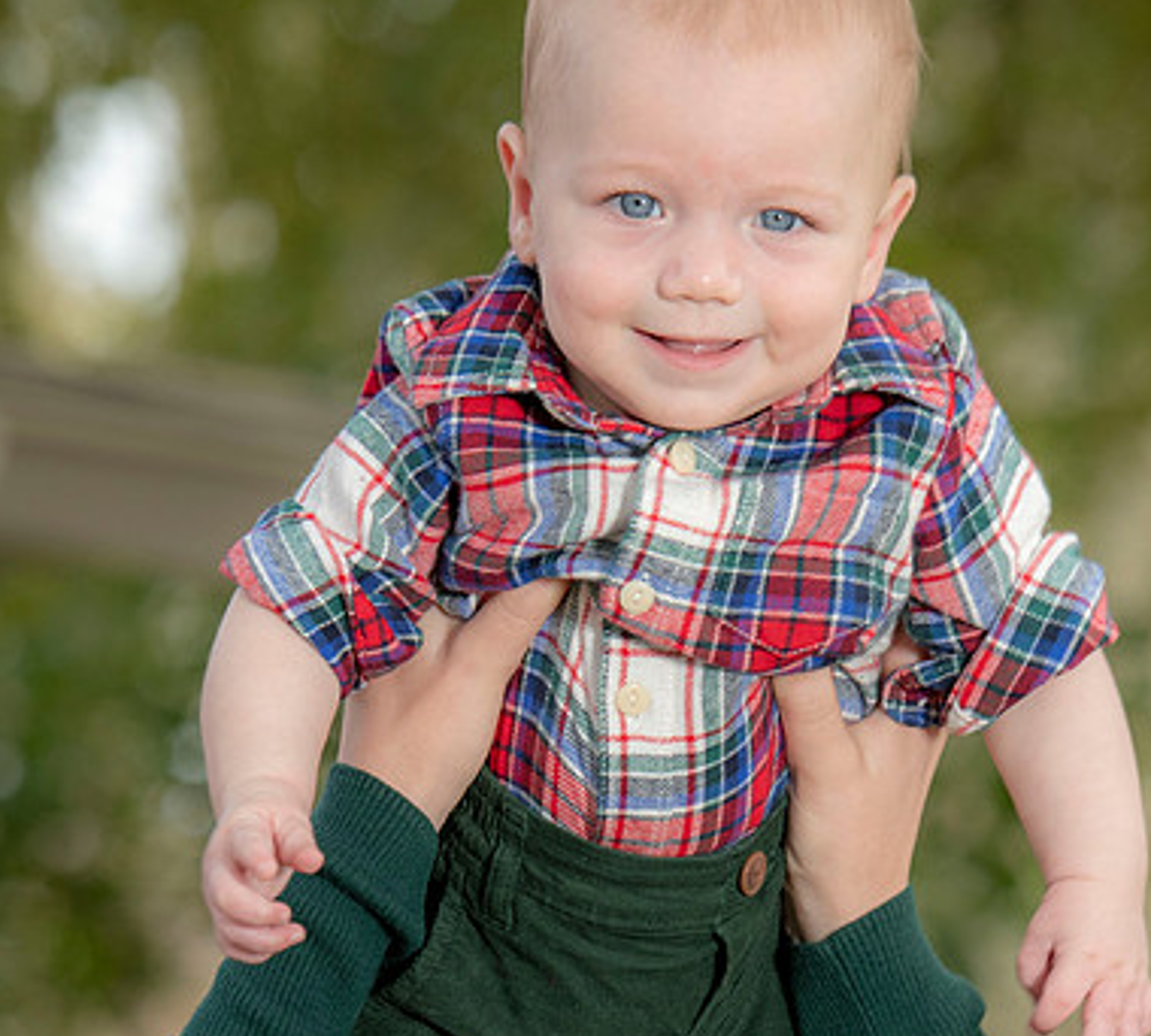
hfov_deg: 4.8
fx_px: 13742
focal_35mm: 384
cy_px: 761
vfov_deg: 4.3
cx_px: 536
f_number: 5.6
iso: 320
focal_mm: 170
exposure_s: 1/250
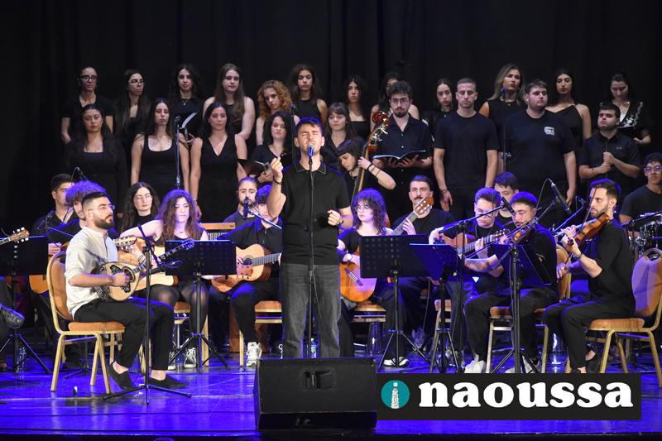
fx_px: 3364
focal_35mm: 183
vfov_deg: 7.5
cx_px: 331
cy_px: 220
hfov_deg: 11.2
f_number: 4.8
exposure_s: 1/125
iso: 2800
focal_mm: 122
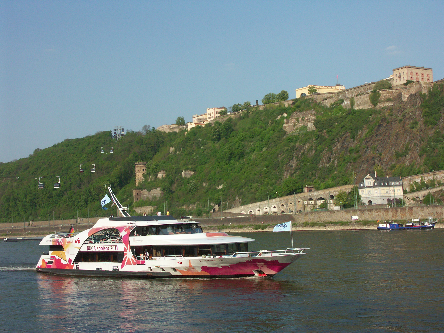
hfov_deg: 39.7
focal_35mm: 48
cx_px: 222
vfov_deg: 30.3
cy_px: 166
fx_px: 616
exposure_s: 1/400
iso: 100
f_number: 8
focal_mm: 12.42
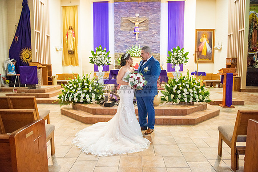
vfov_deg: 49.6
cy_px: 86
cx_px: 129
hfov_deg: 69.4
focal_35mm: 26
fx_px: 186
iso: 2000
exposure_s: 1/160
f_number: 2.8
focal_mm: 26
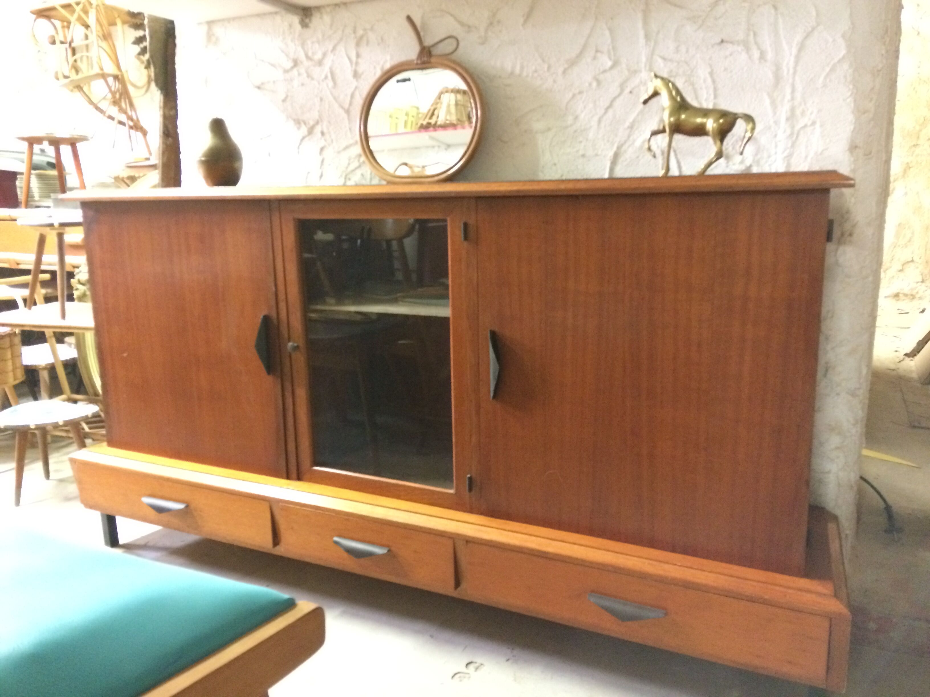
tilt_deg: -11.5
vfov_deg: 48.2
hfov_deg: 61.7
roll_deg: +0.4
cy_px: 348
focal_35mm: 29
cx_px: 465
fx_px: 779
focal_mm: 4.15
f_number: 2.2
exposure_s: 1/17
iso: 500
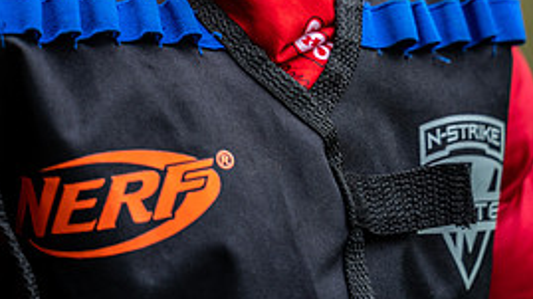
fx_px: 4958
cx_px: 250
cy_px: -137
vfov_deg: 3.4
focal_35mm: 351
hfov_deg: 6.2
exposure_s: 1/125
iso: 100
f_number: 2.8
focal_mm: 200
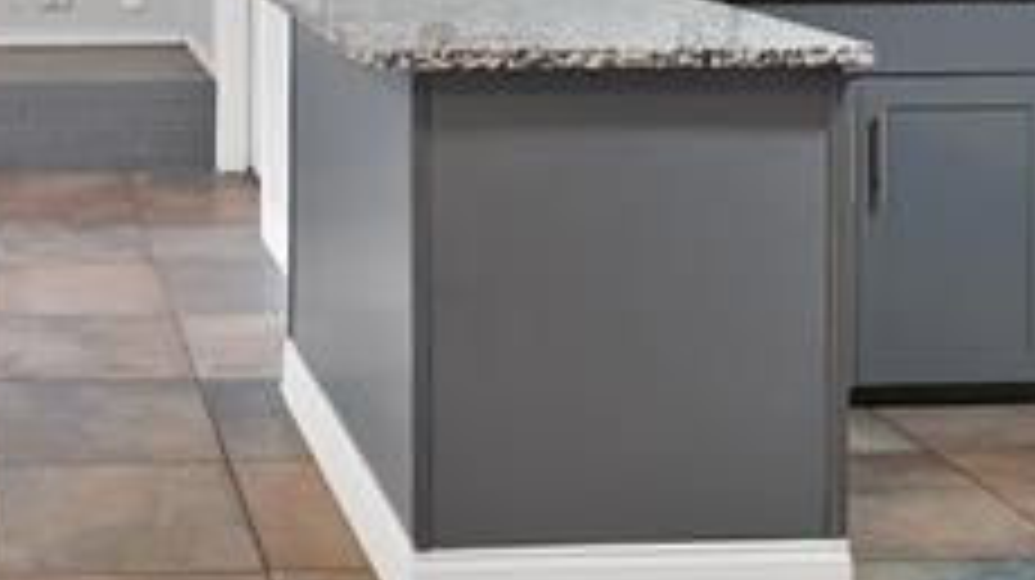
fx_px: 1536
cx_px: 9
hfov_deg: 34.1
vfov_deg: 19.8
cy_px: -166
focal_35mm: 56
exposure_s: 1/2
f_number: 9
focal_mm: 12
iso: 640
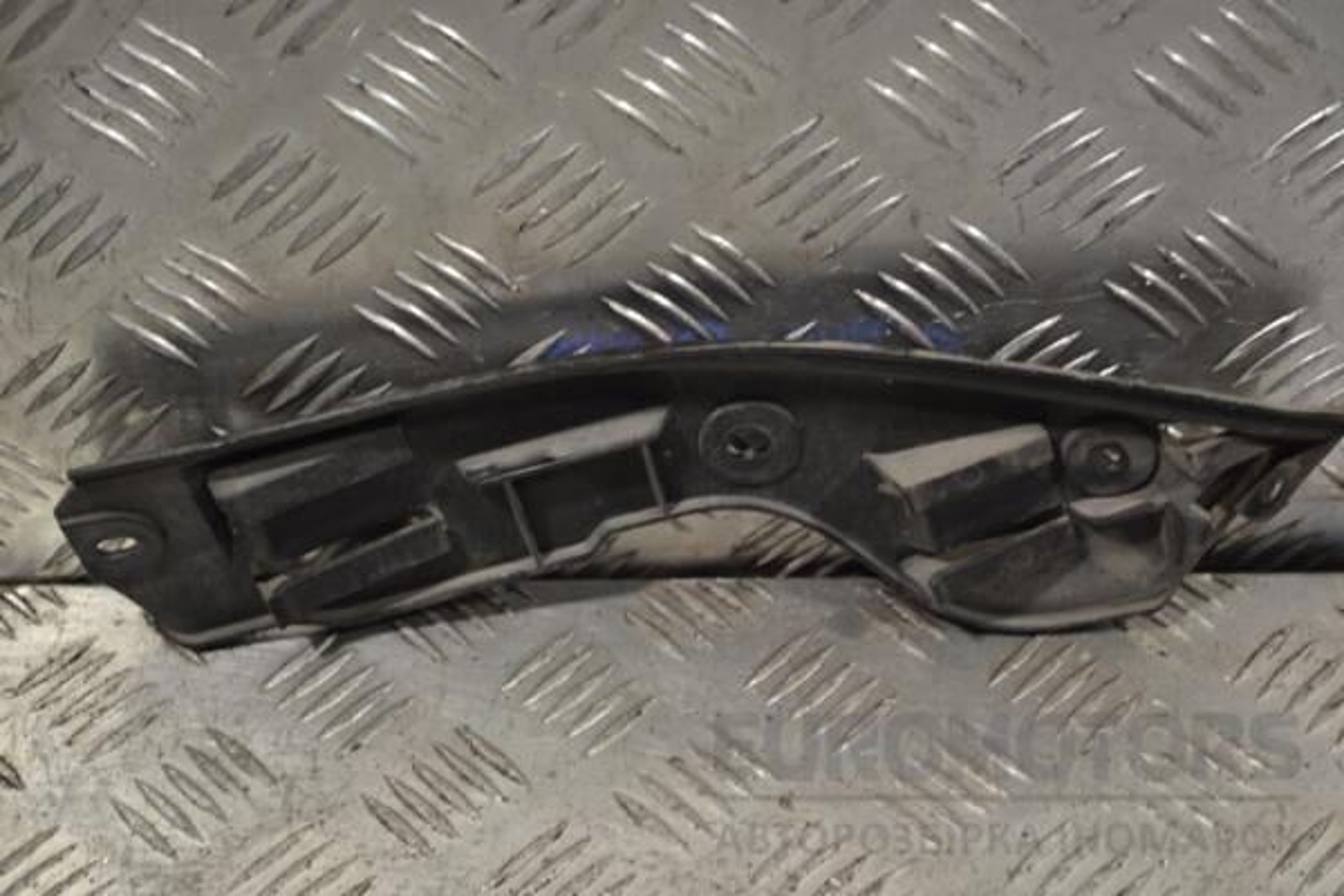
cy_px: 448
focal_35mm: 72
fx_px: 2688
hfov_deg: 28.1
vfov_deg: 18.9
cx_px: 672
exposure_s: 1/60
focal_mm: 48
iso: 400
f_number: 5.3
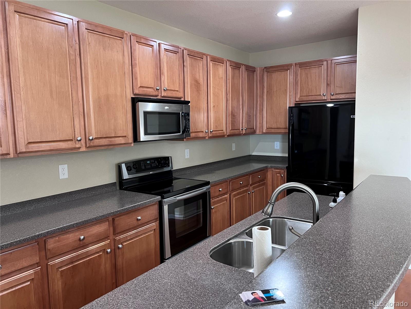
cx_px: 206
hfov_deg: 67.3
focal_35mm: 26
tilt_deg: -6.9
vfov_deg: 53.1
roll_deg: +0.7
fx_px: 309
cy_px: 154
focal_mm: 5.7
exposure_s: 1/60
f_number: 1.5
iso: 250
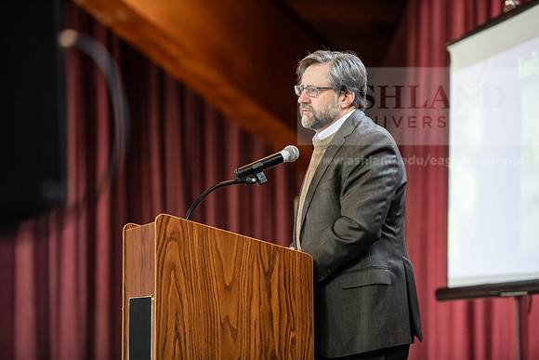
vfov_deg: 9.5
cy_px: 180
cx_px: 270
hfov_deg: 14.2
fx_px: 2171
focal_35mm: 145
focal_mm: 145
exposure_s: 1/200
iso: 3200
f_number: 2.8
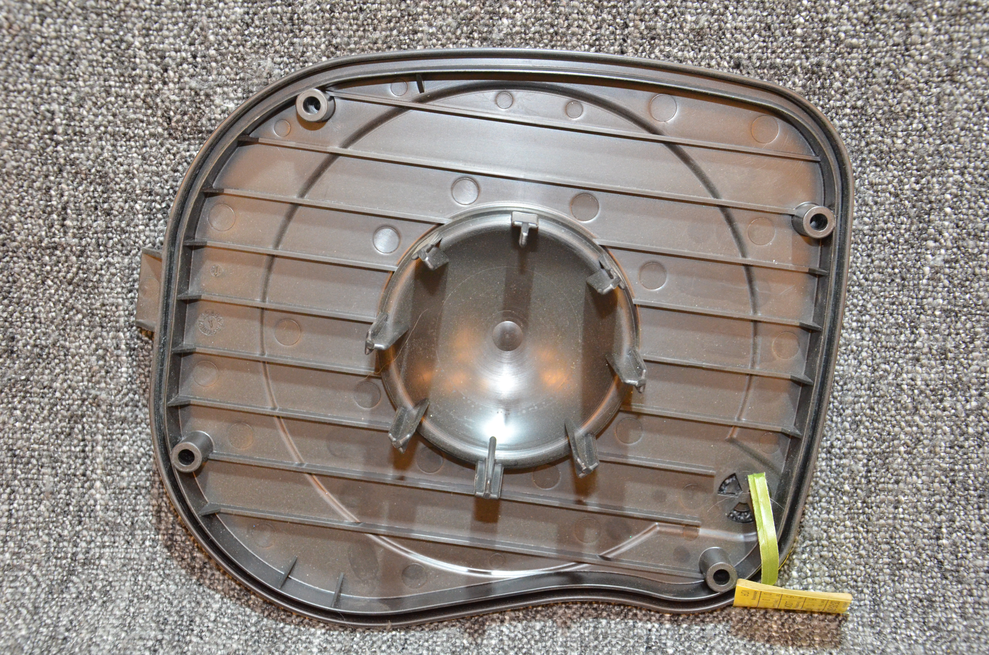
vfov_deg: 25.6
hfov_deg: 37.9
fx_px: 1439
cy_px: 328
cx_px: 494
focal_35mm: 52
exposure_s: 1/60
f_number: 6.3
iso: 2500
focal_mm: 35
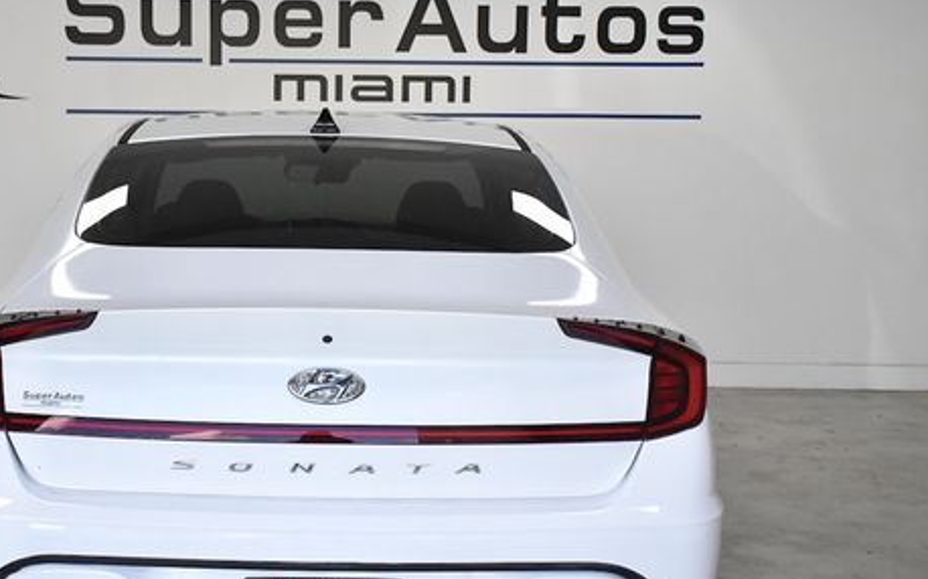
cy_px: 345
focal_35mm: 57
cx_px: 332
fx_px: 1441
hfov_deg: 35.4
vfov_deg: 22.7
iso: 2500
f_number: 4
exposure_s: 1/3200
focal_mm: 27
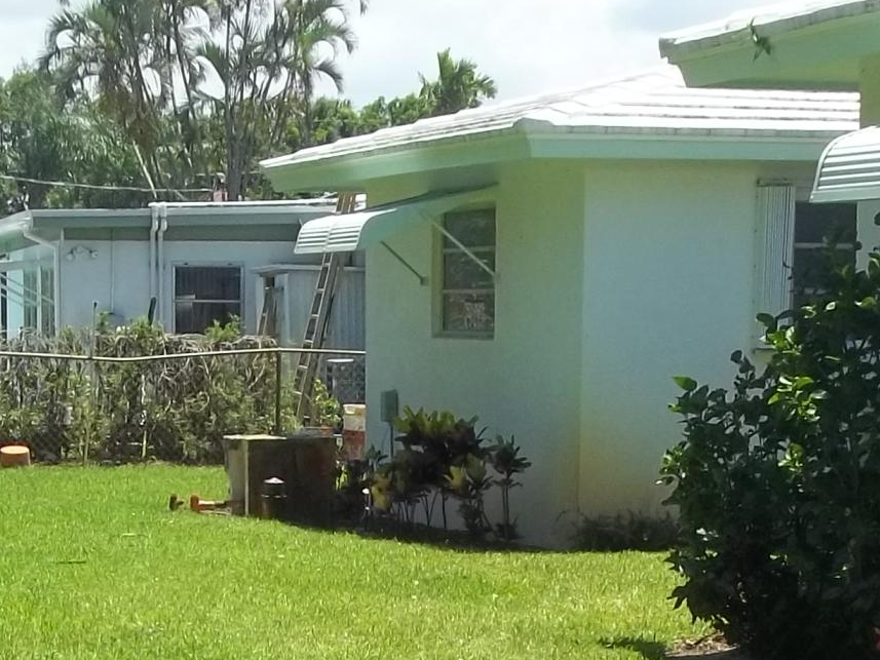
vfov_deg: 12.8
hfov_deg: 17.5
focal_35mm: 112
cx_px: 333
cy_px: 869
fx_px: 2848
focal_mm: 5.7
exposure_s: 1/100
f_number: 8.8
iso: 64
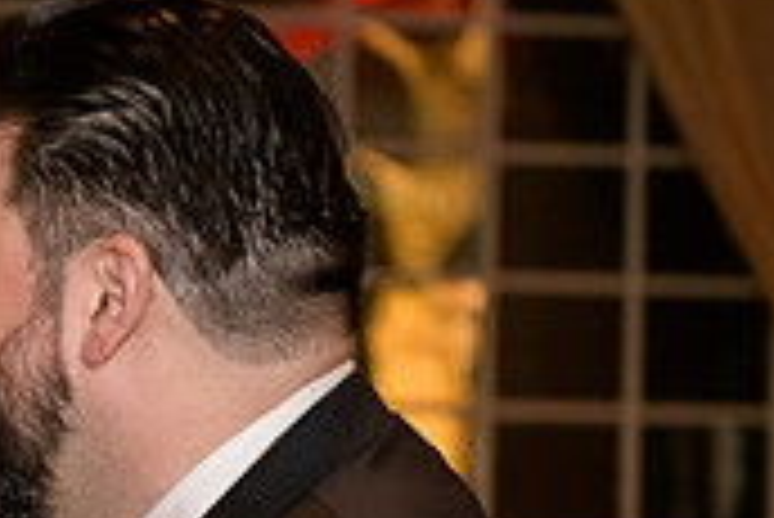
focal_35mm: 236
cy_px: 552
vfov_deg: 5.8
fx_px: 5078
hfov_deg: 8.6
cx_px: -81
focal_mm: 70
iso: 1600
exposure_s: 1/100
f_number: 3.2
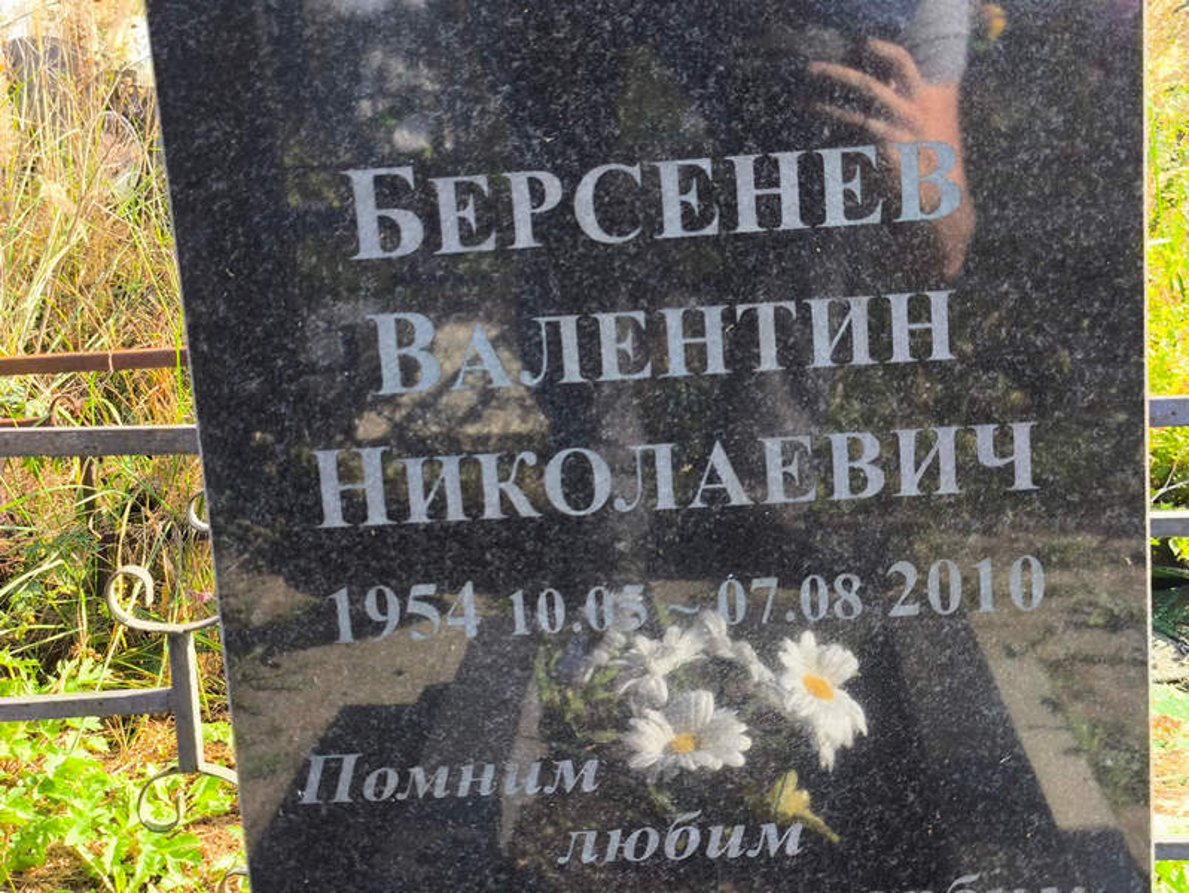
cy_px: 446
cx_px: 594
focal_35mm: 50
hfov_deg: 38.2
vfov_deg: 29.1
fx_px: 1718
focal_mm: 4.71
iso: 50
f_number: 1.7
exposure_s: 1/249
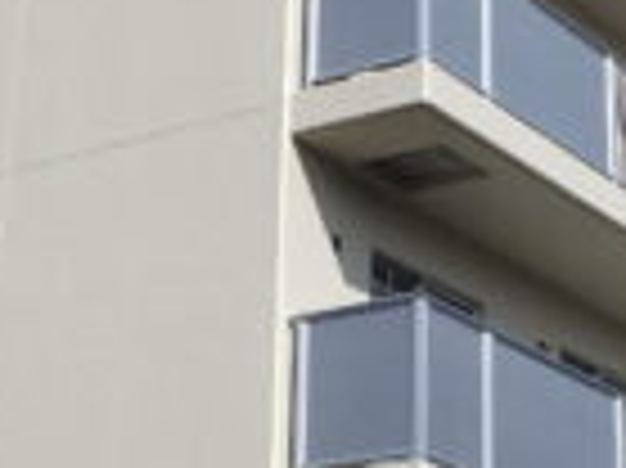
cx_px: 383
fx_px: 2186
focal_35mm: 121
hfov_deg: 16.3
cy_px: 117
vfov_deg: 12.2
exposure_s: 1/1500
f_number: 4.2
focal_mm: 5
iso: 125
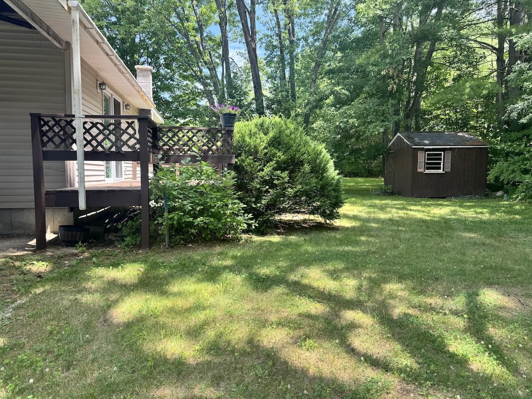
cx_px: 266
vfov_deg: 56.8
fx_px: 369
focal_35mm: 24
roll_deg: -0.7
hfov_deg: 71.6
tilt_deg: -4.4
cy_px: 200
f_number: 1.78
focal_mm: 6.76
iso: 80
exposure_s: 1/454
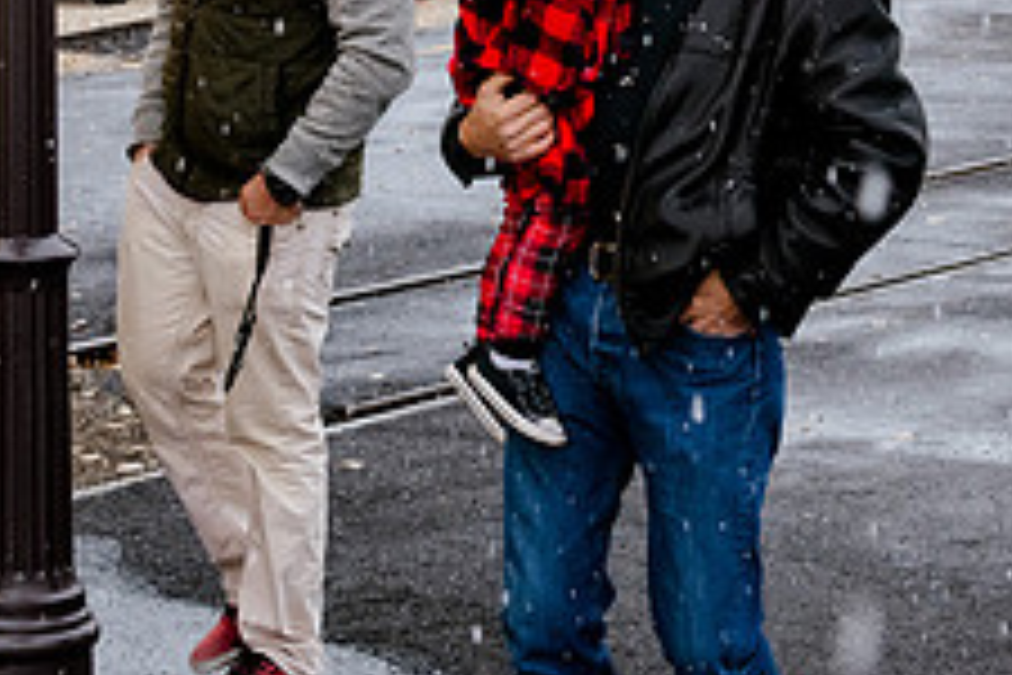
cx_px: 579
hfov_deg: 16.3
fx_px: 3542
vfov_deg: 10.8
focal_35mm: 126
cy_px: -56
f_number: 7.1
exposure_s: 1/320
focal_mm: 48
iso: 1250
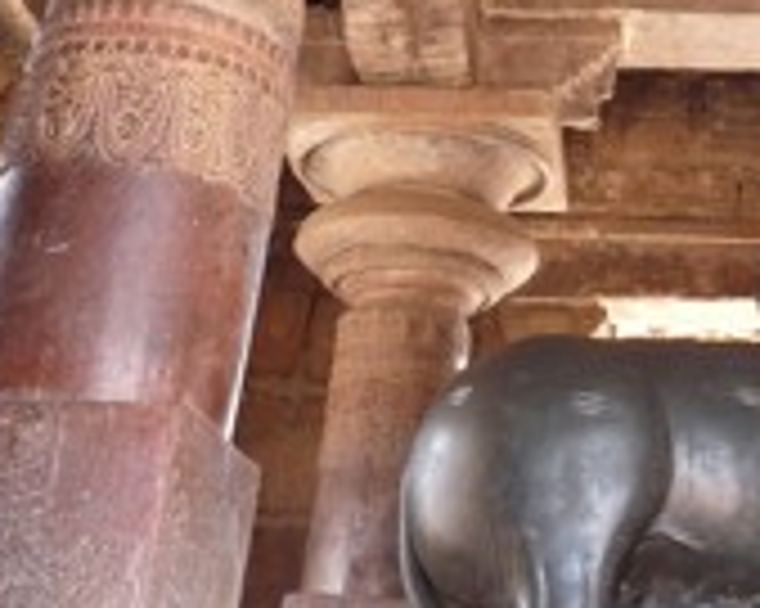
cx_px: 760
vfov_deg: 22.0
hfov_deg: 26.8
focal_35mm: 67
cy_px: 0
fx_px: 1506
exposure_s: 1/40
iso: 100
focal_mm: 5.1
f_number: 2.8
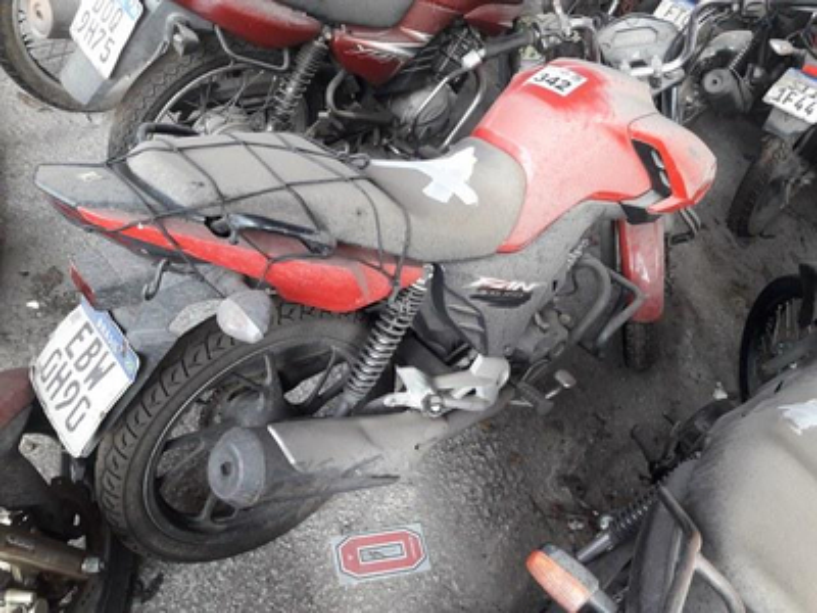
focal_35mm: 28
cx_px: 408
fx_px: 661
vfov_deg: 49.7
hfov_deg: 63.4
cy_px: 306
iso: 64
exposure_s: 1/120
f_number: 1.9
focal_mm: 3.7
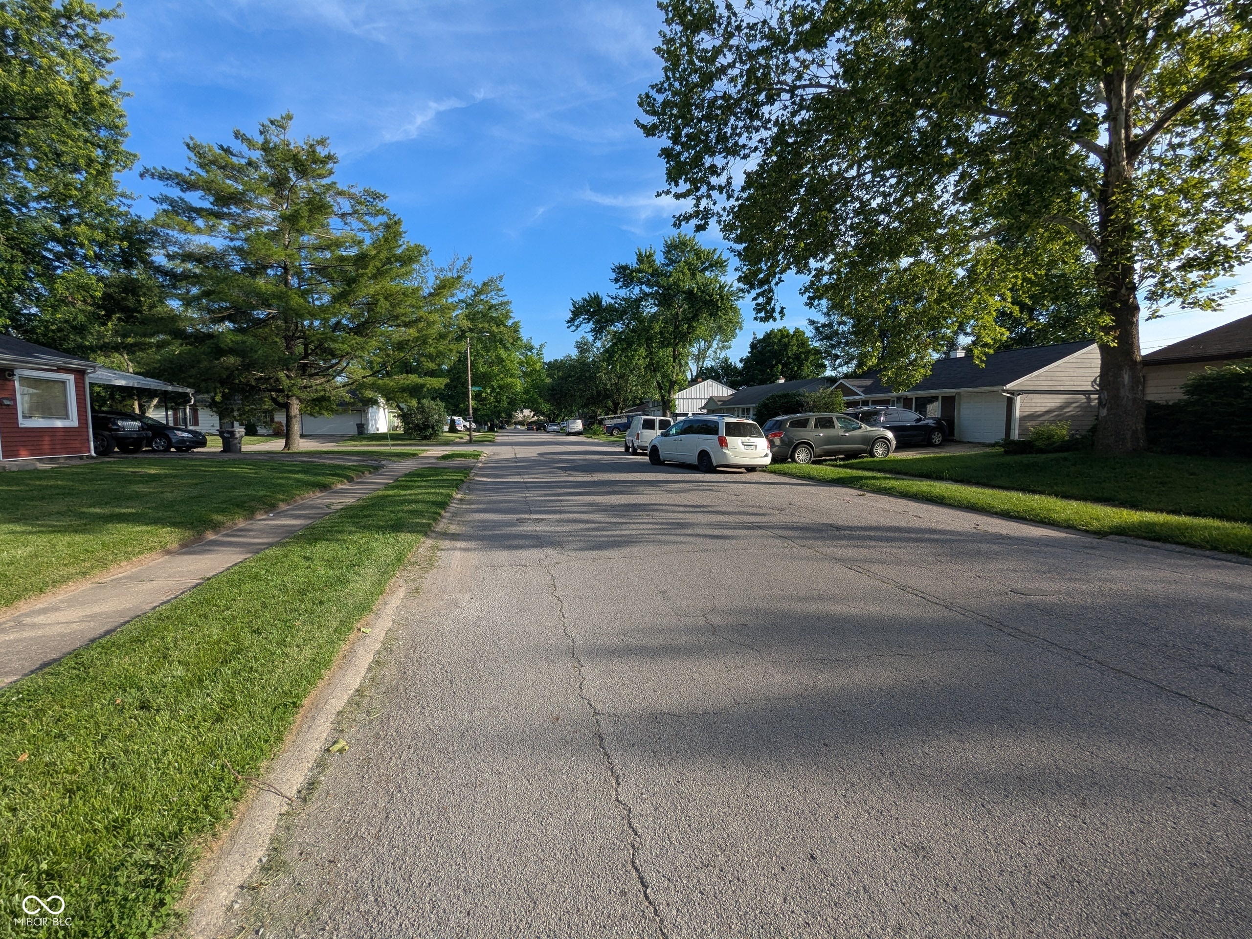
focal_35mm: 16
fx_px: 579
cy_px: 470
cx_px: 626
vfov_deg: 78.1
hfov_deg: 94.5
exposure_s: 1/857
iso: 45
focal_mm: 2.35
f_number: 2.2
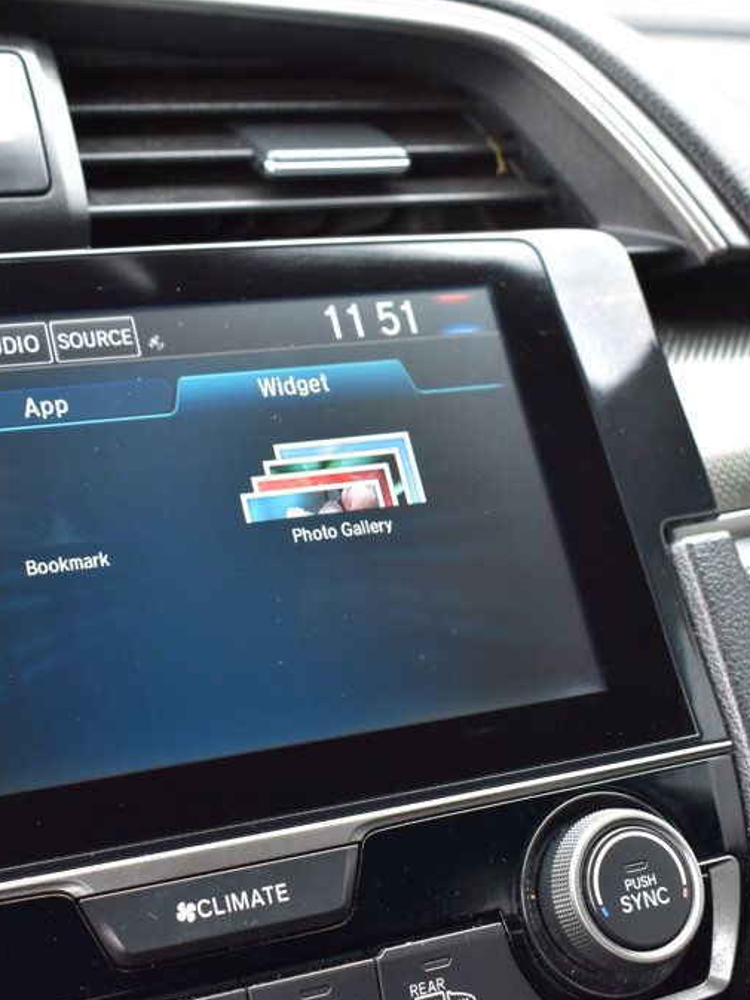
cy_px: 502
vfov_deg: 33.8
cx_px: 270
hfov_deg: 25.6
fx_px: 1646
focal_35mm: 57
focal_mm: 26
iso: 400
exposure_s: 1/30
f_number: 7.1
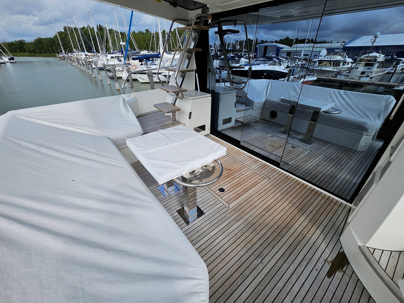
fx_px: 163
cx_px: 208
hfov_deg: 102.0
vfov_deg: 85.7
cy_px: 151
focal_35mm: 14
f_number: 2.2
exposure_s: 1/1402
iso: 32
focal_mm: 1.74
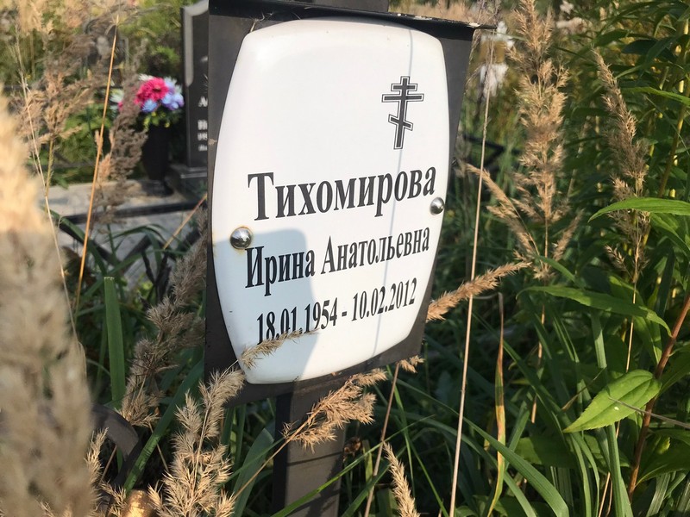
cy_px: 258
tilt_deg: -25.3
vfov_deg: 49.7
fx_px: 558
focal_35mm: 28
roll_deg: -4.5
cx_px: 345
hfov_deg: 63.4
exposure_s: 1/3096
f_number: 1.8
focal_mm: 3.99
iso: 20
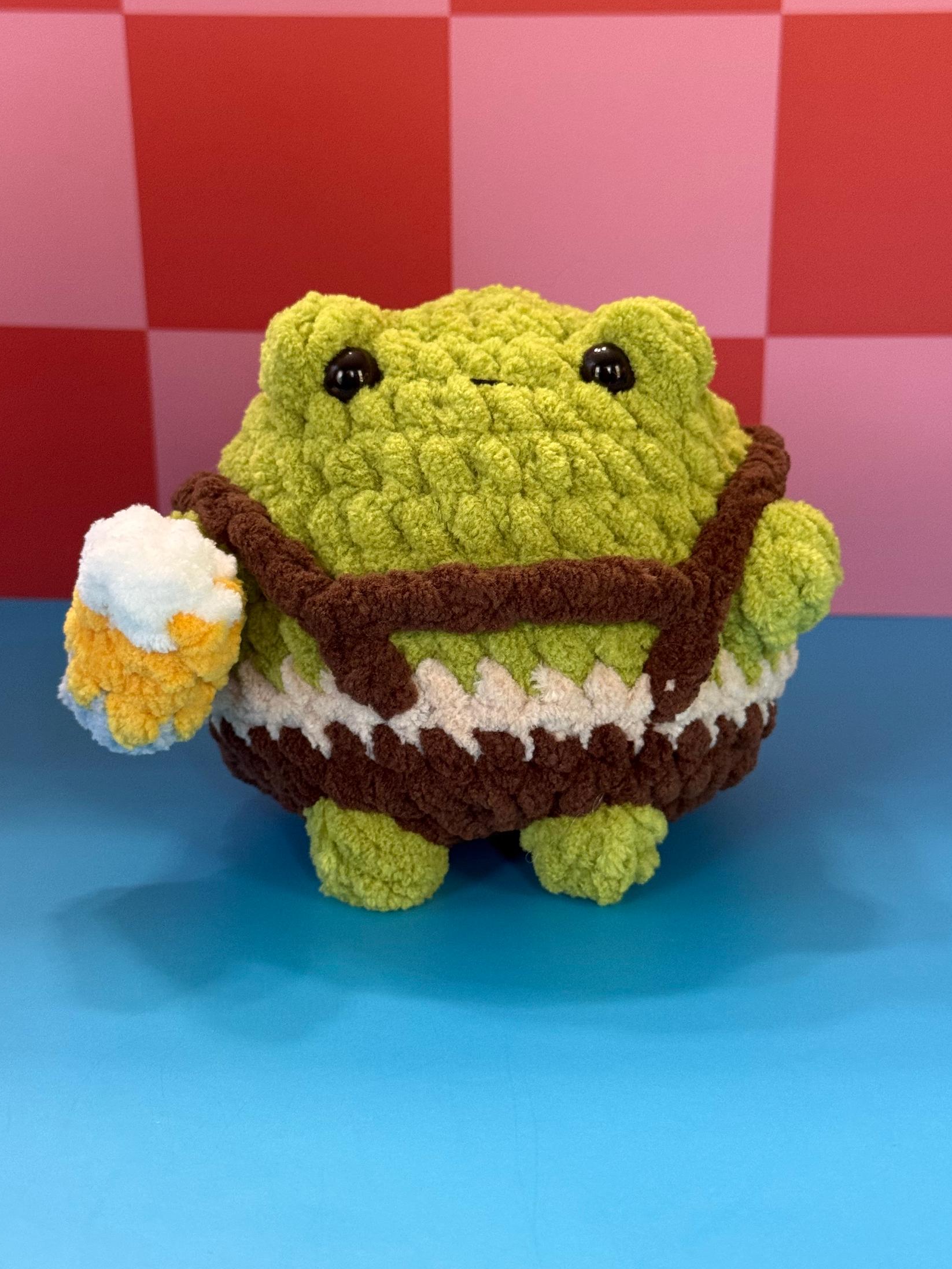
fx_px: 2053
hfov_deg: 26.1
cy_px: 530
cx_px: 477
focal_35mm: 56
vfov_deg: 34.3
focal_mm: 6.76
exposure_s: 1/40
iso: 250
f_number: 1.78
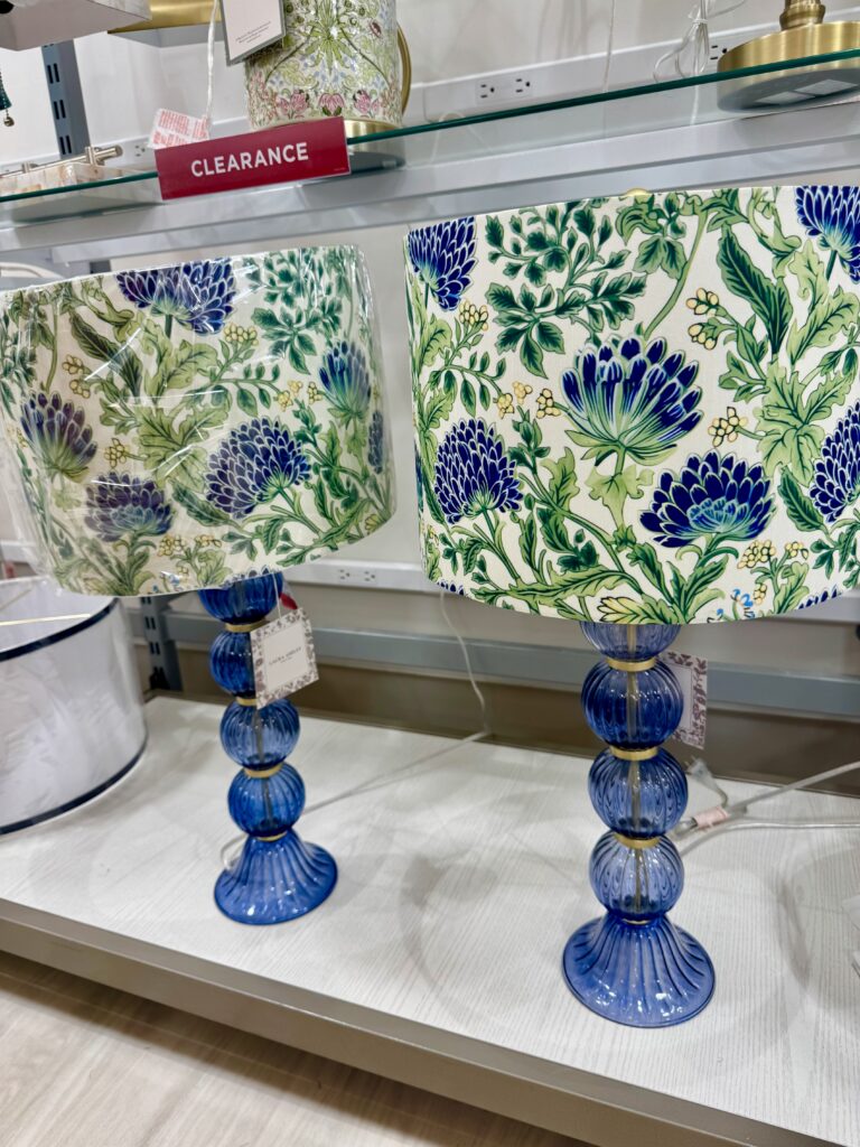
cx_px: 430
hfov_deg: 56.8
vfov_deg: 71.6
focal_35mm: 24
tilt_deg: -13.3
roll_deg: +3.4
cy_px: 574
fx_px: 795
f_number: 1.78
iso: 64
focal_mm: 6.76
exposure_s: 1/120
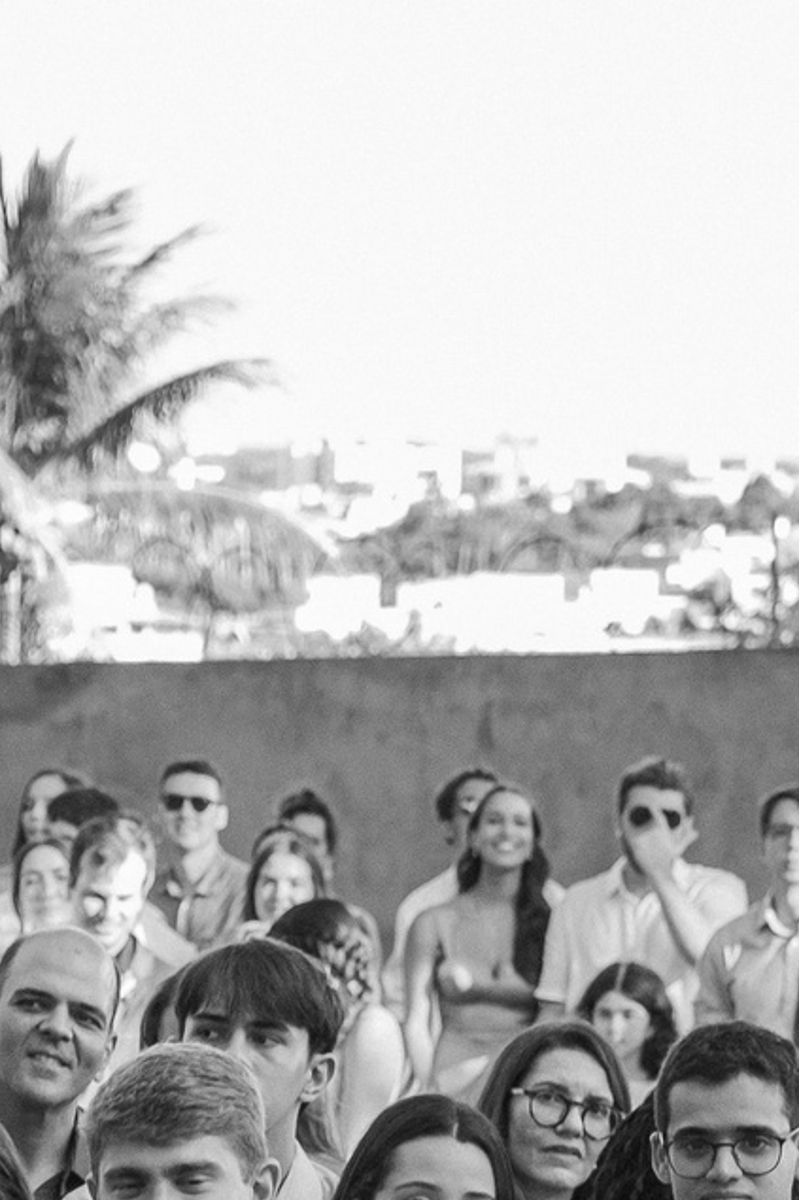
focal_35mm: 242
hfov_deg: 5.7
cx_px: -102
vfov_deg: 8.4
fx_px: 8060
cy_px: 1362
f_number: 2.8
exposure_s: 1/500
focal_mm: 40.1
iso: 500
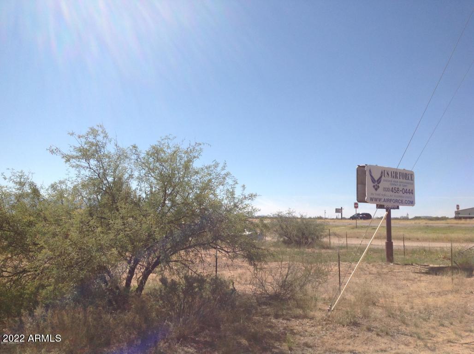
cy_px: 177
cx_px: 237
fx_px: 479
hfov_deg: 52.7
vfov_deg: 40.6
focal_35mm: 35
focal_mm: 4.28
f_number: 2.4
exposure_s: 1/3030
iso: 50
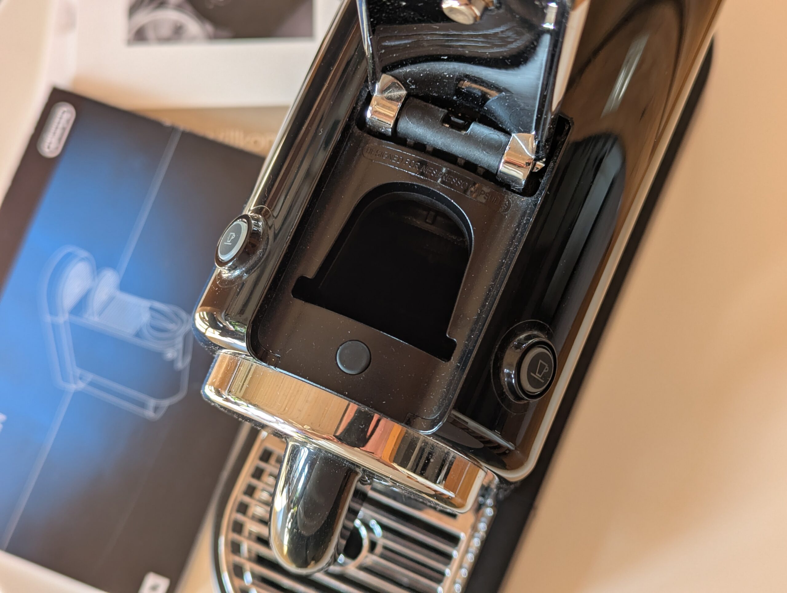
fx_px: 1093
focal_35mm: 48
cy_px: 296
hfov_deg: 39.6
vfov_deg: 30.3
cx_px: 394
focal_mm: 6.81
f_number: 1.85
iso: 42
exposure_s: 1/43.5
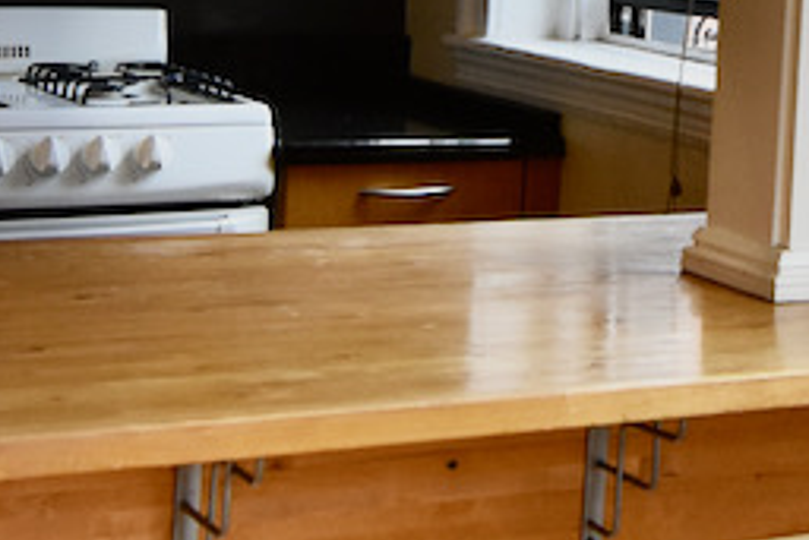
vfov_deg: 13.3
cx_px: 793
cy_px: -259
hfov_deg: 20.3
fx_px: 2192
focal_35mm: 98
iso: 800
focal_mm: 13
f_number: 4.5
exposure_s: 1/80
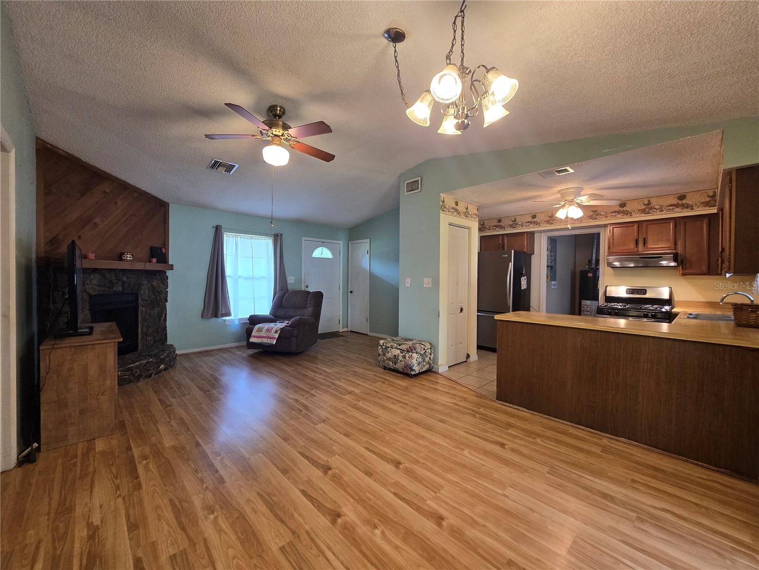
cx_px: 380
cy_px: 285
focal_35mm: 13
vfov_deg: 89.9
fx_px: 285
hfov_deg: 106.2
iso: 200
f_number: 2.2
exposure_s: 1/60
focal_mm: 2.2
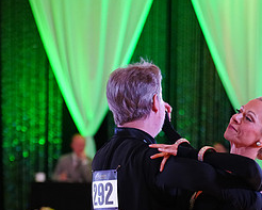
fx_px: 1373
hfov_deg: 10.9
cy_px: 287
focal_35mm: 177
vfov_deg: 8.6
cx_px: 162
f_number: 2.8
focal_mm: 80
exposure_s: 1/400
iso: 5000
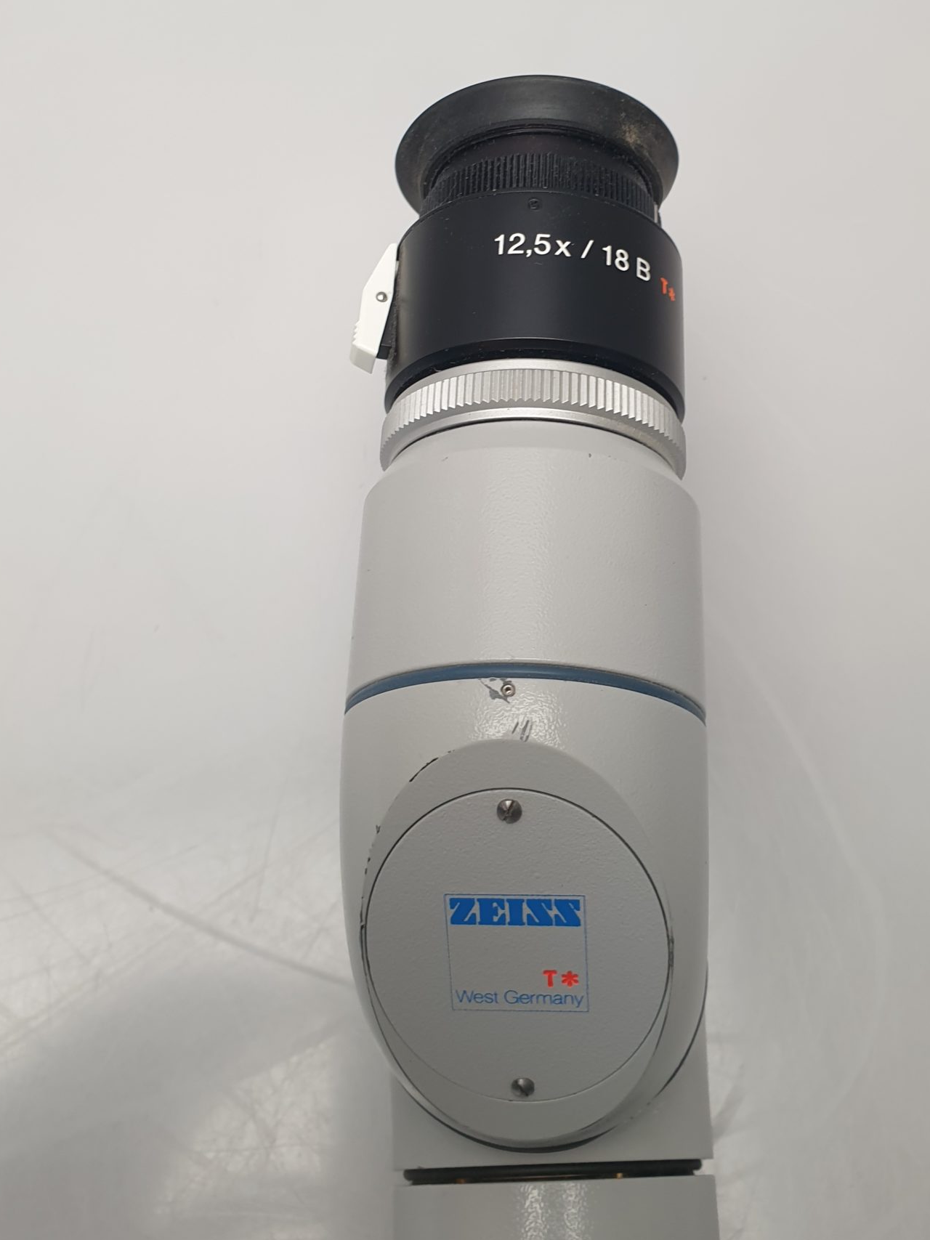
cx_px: 525
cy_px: 406
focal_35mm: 39
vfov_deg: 47.0
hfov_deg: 36.8
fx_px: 1397
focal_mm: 4.3
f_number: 2.4
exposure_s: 1/50
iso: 64
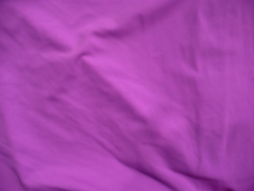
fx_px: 271
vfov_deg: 38.7
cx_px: 127
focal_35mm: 37
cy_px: 96
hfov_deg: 50.1
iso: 200
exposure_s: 1/30
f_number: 2.8
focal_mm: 6.1
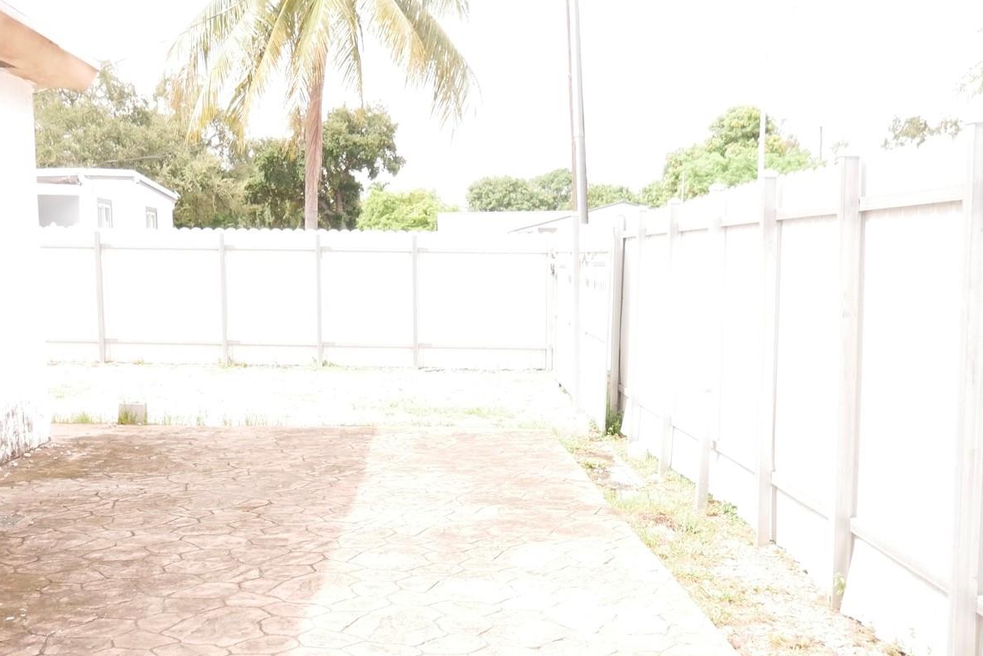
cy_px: 467
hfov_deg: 40.8
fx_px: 1311
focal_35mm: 48
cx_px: 371
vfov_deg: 27.8
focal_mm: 17
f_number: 4
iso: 3200
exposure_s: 1/4000
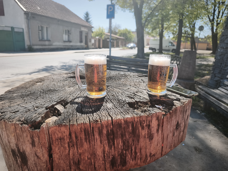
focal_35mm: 23
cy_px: 86
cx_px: 114
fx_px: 151
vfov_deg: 58.9
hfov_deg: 73.9
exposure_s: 1/2232
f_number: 1.62
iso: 50
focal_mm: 6.45
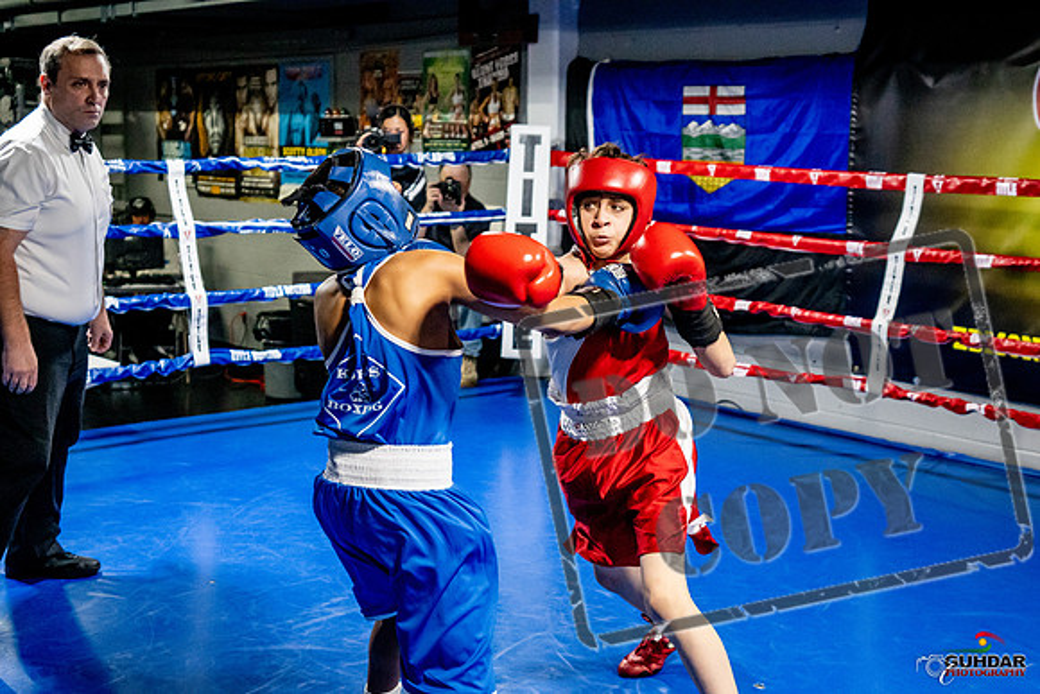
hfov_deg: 38.2
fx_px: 1503
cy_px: 347
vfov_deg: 26.0
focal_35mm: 52
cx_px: 520
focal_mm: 35
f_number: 2.8
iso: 5000
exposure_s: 1/800
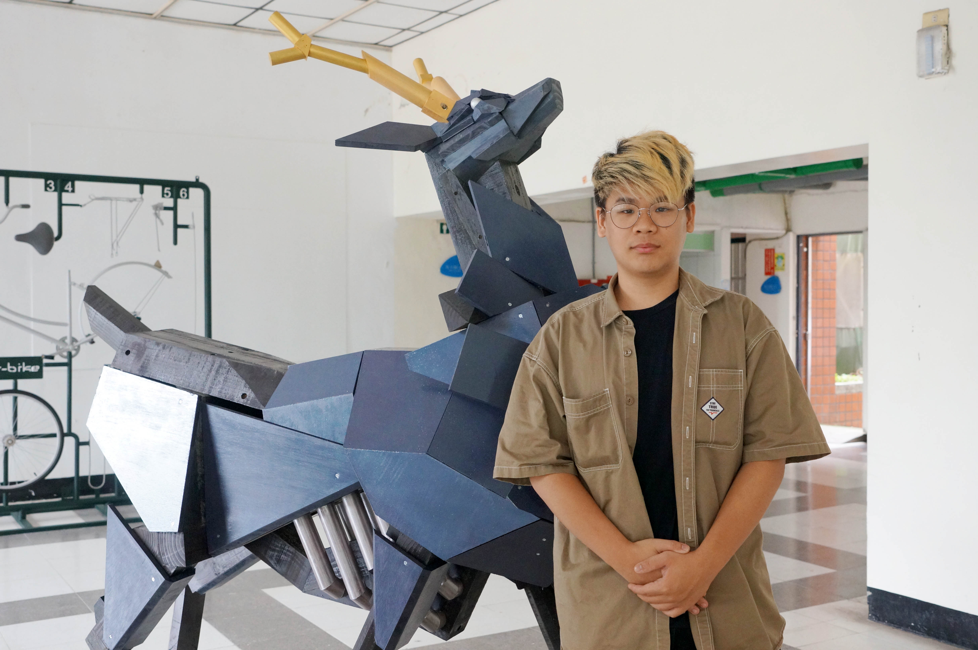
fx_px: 1058
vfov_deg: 34.1
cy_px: 325
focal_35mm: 39
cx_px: 489
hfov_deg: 49.6
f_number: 4
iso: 1250
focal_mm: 26
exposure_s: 1/160
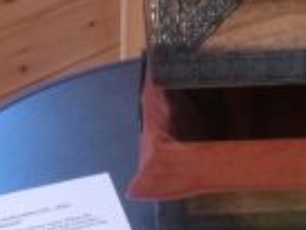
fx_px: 929
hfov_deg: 18.4
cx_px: 272
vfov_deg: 13.8
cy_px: 255
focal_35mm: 105
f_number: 3.1
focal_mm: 6.4
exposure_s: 1/25
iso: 400
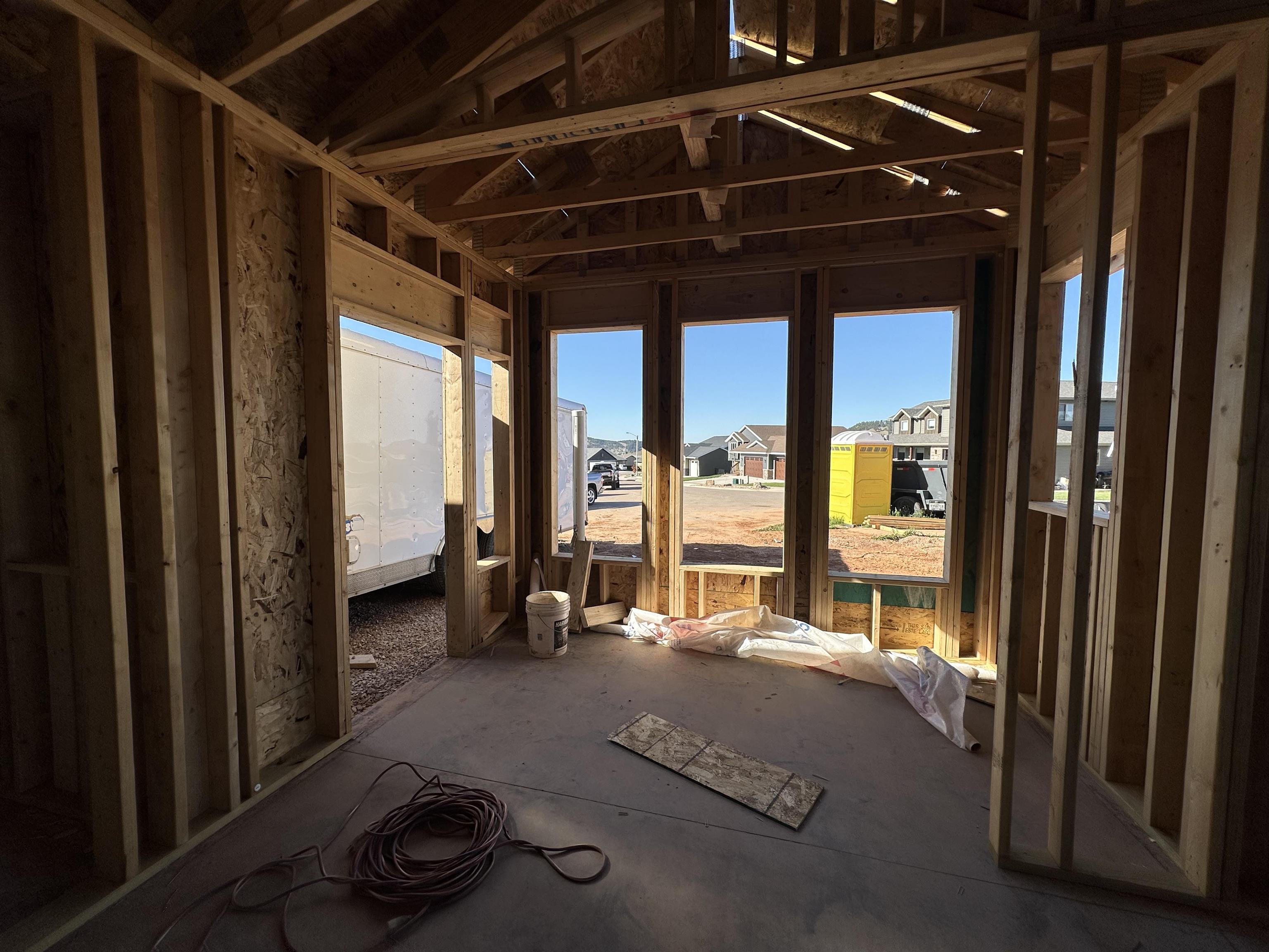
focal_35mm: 14
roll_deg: -1.0
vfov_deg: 85.7
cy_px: 476
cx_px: 634
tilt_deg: -1.4
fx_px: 513
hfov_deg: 102.1
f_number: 2.2
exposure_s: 1/1147
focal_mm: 2.22
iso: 40
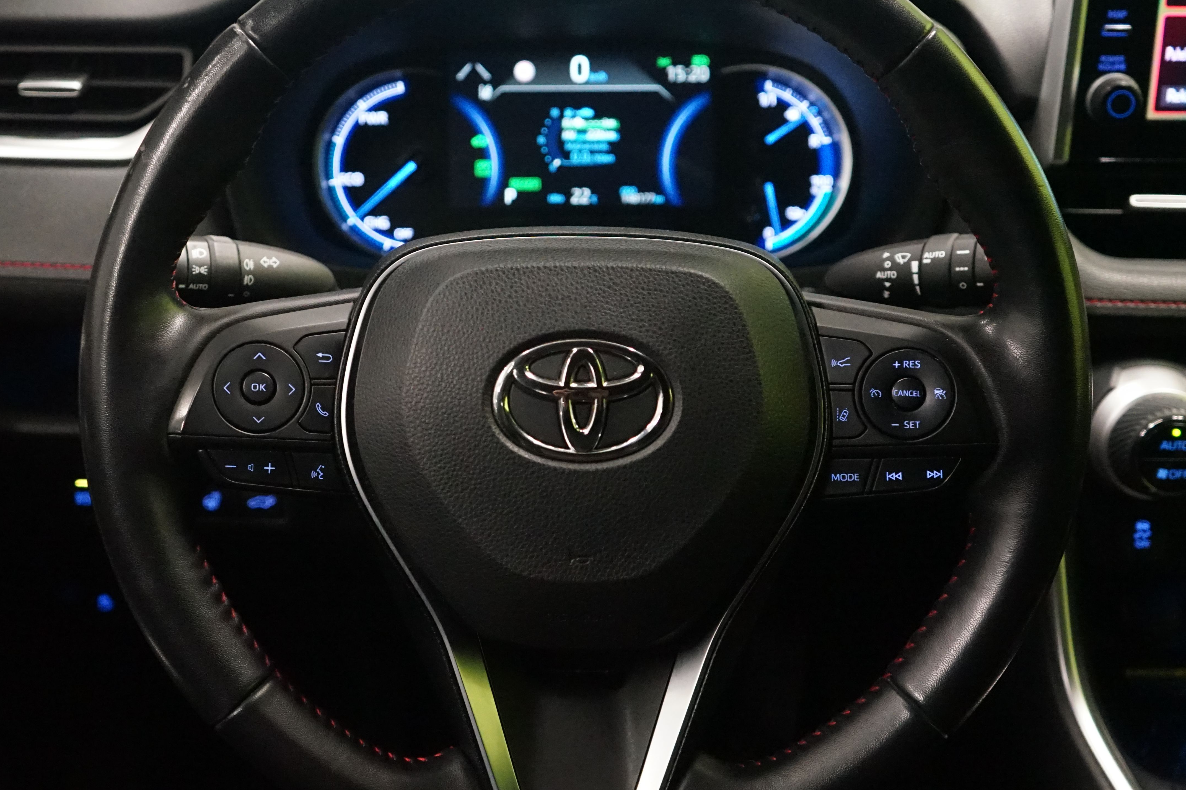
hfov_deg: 40.3
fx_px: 1614
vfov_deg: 27.5
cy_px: 349
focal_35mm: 49
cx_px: 541
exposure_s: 1/60
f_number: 4
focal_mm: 35
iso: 6400
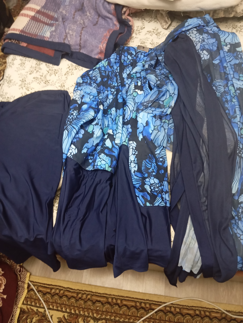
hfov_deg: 49.9
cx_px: 122
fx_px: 261
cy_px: 162
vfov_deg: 63.4
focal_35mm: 28
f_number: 1.8
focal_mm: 4.22
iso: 2646
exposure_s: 1/25
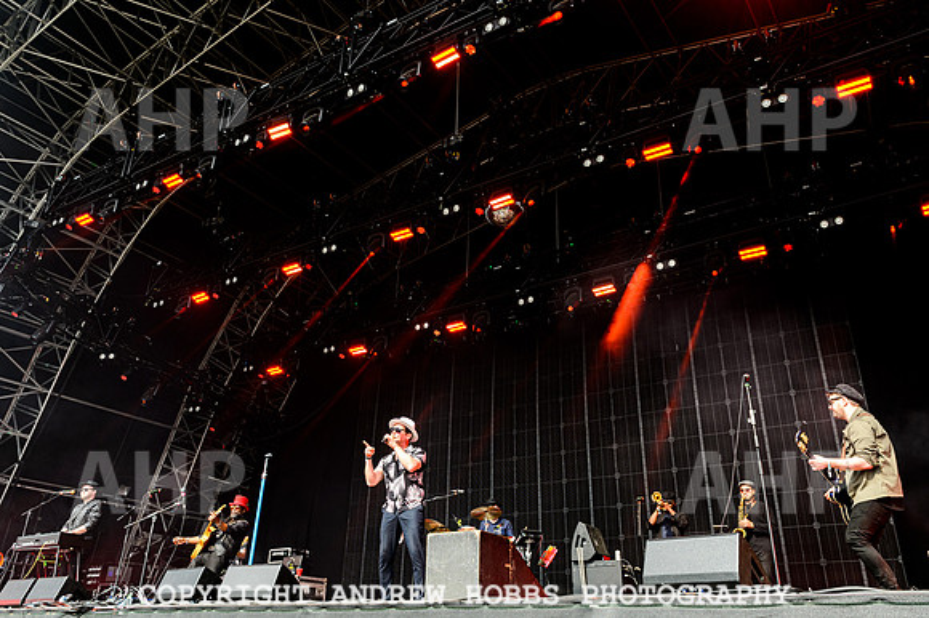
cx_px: 474
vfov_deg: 45.4
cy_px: 269
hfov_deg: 64.4
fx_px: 738
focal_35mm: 29
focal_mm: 24
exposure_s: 1/800
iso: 1000
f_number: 5.6
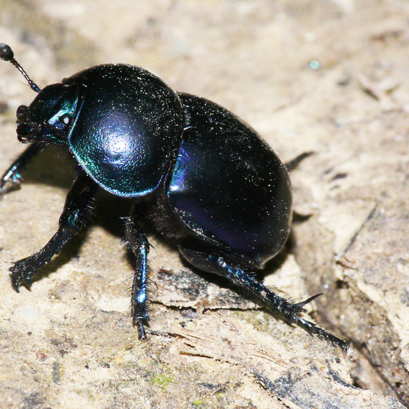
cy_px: 205
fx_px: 3890
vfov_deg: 6.0
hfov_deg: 6.0
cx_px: 154
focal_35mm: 291
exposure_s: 1/160
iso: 200
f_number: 11
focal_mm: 52
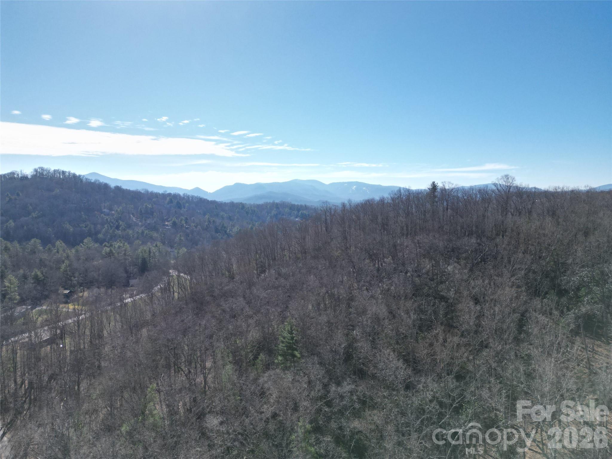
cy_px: 230
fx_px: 424
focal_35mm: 24
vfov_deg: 56.8
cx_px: 306
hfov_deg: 71.6
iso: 120
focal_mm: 6.72
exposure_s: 1/4000
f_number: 1.7
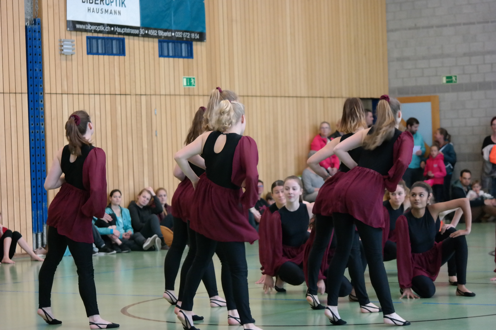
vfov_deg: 11.9
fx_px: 1584
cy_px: 165
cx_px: 248
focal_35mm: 115
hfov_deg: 17.8
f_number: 4.5
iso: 3200
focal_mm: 75
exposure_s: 1/100
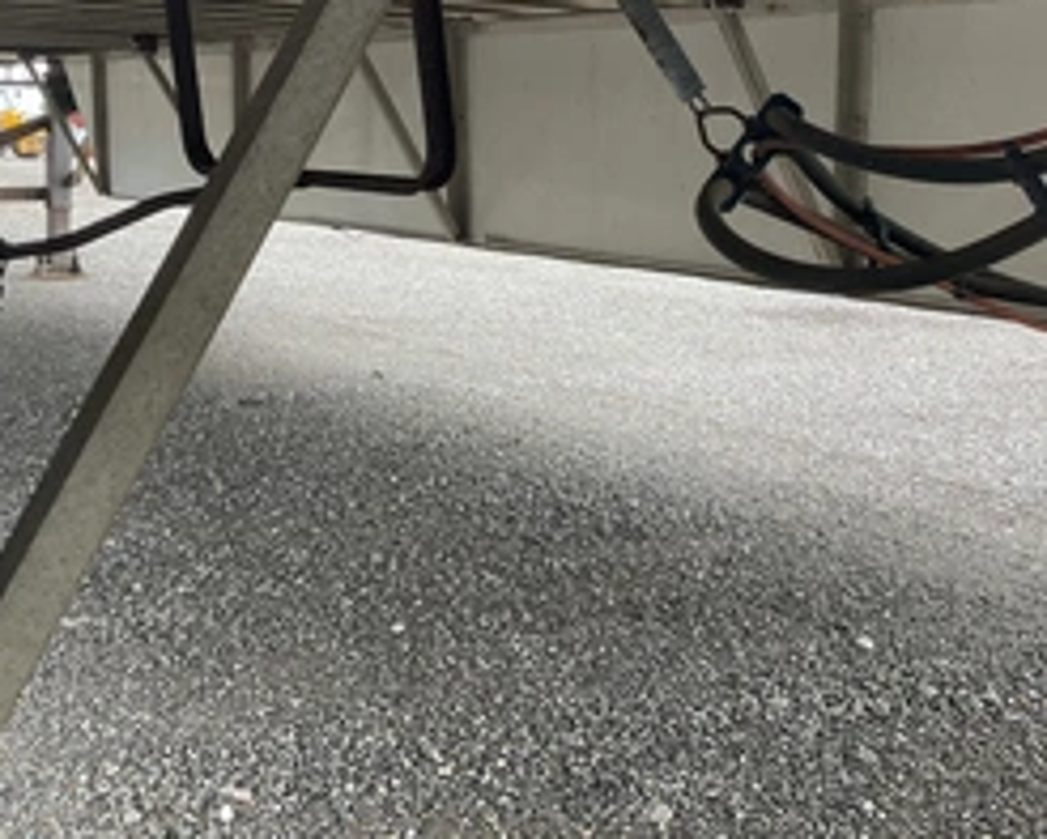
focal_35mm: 46
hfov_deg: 40.3
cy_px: 221
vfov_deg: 32.2
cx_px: 570
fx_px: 1426
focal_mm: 3
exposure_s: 1/122
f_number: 1.8
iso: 20
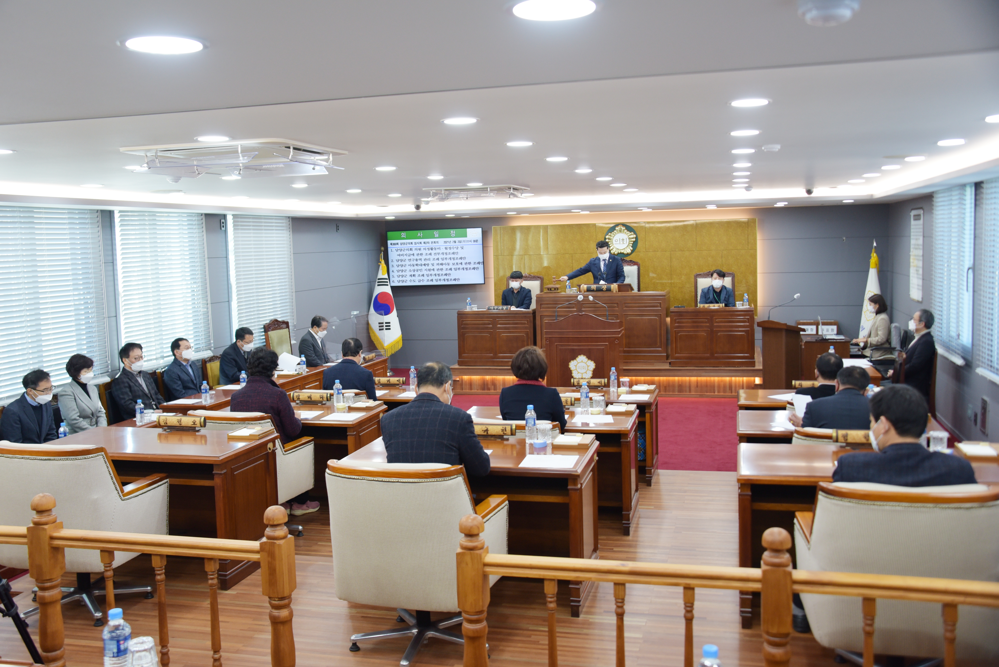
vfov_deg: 38.9
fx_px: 944
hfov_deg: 55.8
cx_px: 500
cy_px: 334
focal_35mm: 34
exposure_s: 1/200
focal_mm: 34
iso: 900
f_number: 4.5
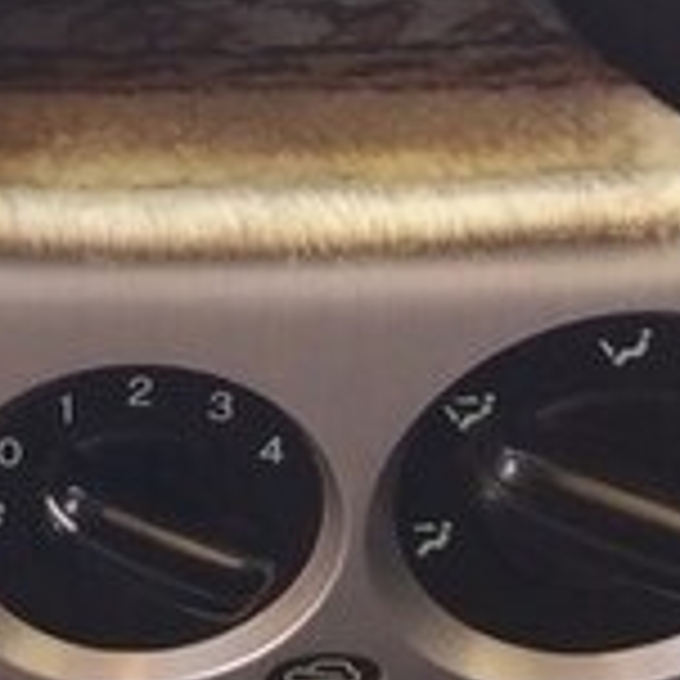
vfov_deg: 15.1
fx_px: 2400
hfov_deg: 15.3
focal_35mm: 108
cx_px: -212
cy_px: -281
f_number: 1.9
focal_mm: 3.7
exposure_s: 1/30
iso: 125
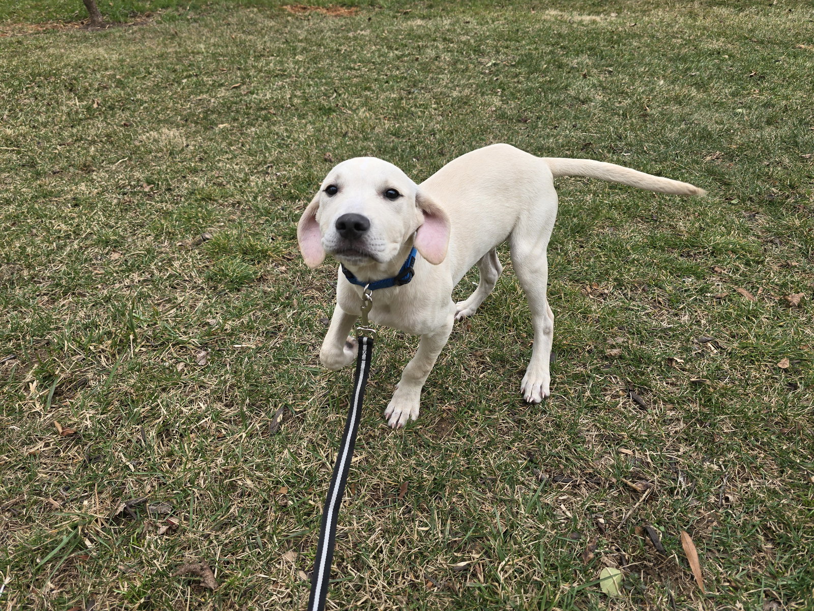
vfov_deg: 58.9
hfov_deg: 73.9
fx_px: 541
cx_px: 407
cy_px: 306
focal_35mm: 23
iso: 12
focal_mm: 6.3
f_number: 1.7
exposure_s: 1/324
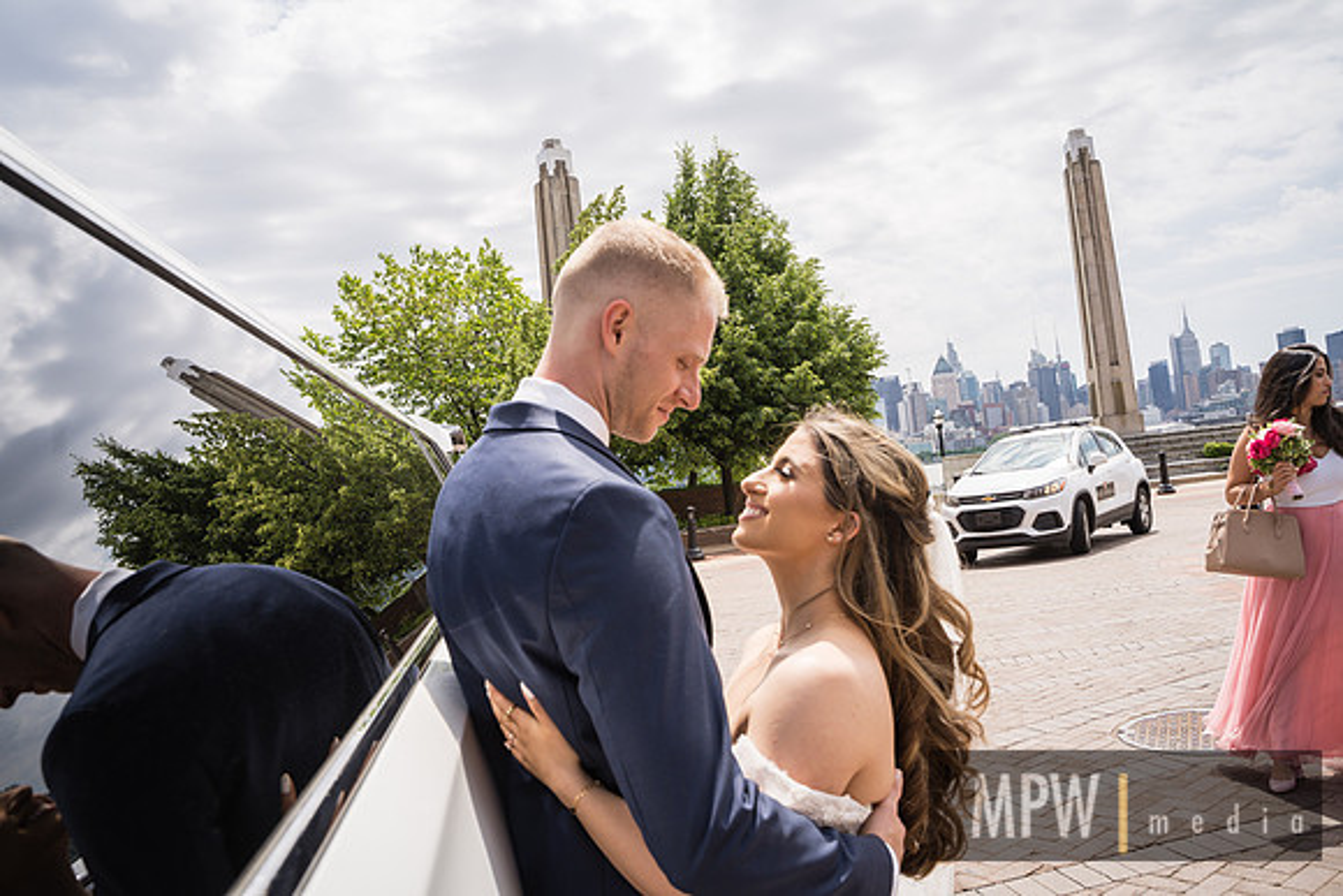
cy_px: 448
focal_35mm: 28
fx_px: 1045
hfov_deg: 65.5
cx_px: 672
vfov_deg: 46.4
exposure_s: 1/250
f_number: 8
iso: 100
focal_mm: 28
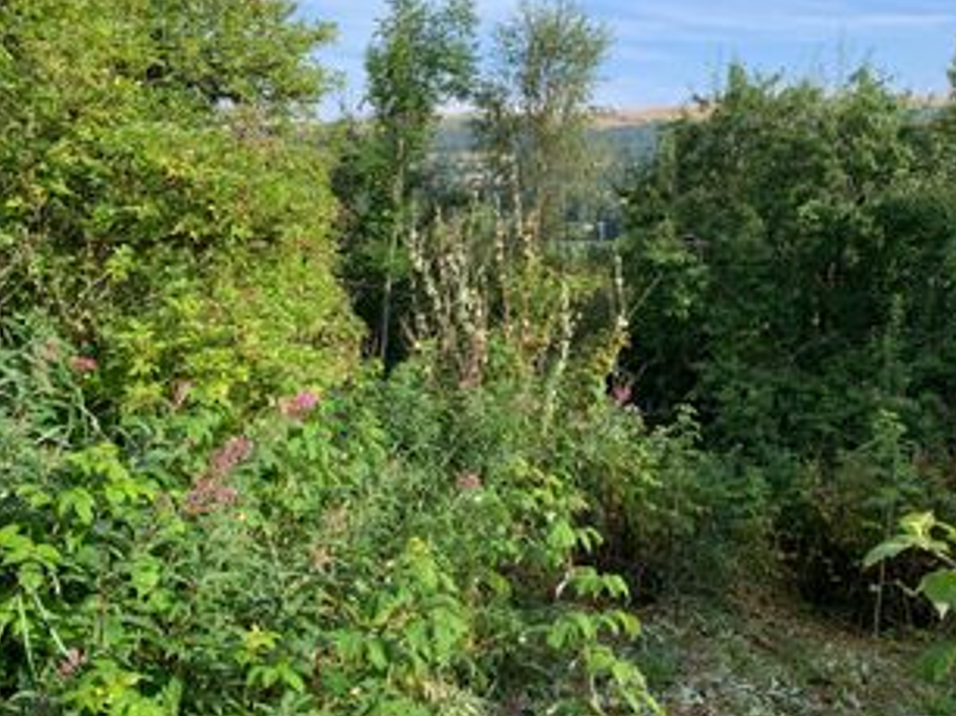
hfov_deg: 53.9
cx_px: 522
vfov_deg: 41.6
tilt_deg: -10.6
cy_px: 306
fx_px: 938
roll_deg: +2.0
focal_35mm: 34
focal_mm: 4.25
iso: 25
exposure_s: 1/962
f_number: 1.8
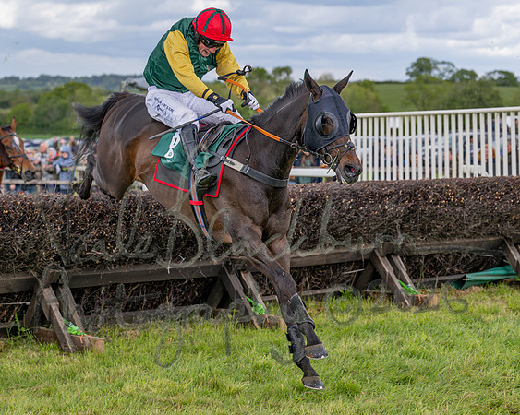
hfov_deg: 22.4
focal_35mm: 85
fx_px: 1311
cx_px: 222
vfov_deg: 18.0
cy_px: 224
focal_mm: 70
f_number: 4
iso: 400
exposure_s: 1/1600
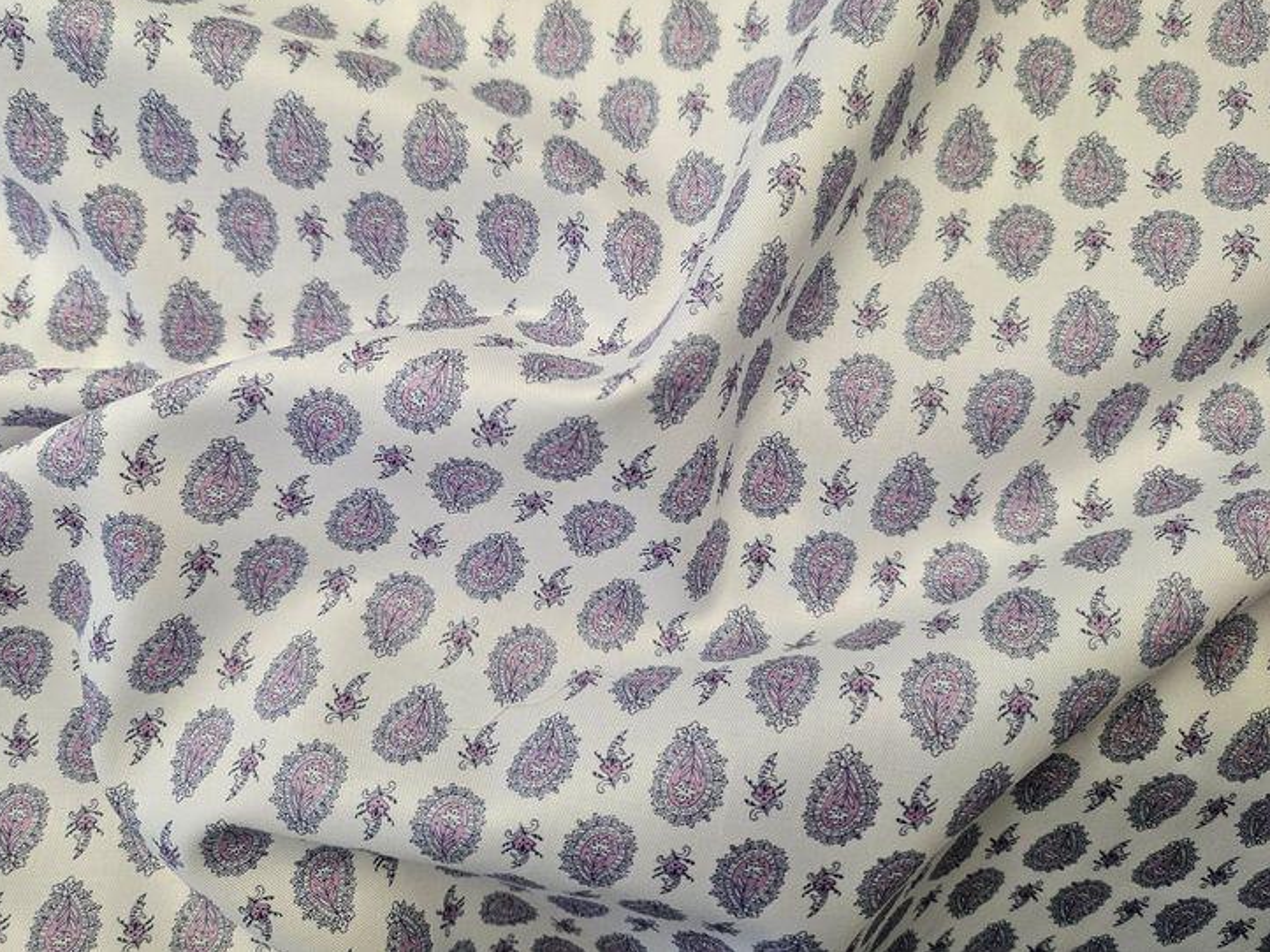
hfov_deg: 69.4
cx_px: 612
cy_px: 458
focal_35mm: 25
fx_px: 917
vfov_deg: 54.8
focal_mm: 5
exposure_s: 1/100
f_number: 1.8
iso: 125
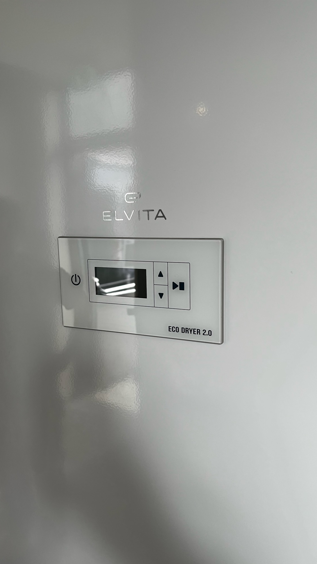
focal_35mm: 29
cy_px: 286
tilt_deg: -8.2
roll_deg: +1.6
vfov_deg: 66.1
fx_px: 433
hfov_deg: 40.2
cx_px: 160
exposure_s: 1/122
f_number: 1.6
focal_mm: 5.1
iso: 50
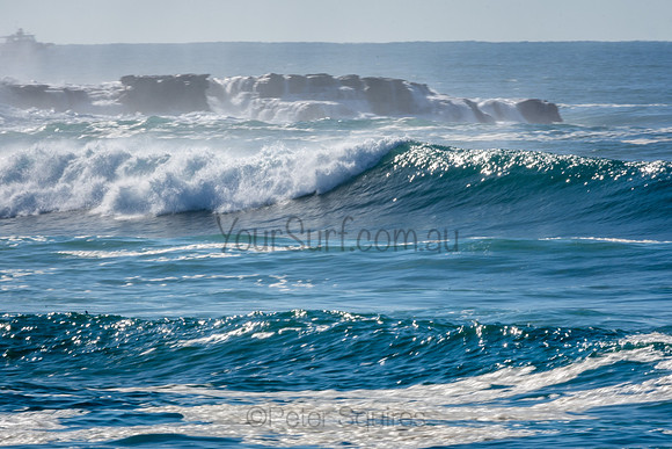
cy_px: 224
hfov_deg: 2.6
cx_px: 336
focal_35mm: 800
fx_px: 14928
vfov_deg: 1.7
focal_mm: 500
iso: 100
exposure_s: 1/30
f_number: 32
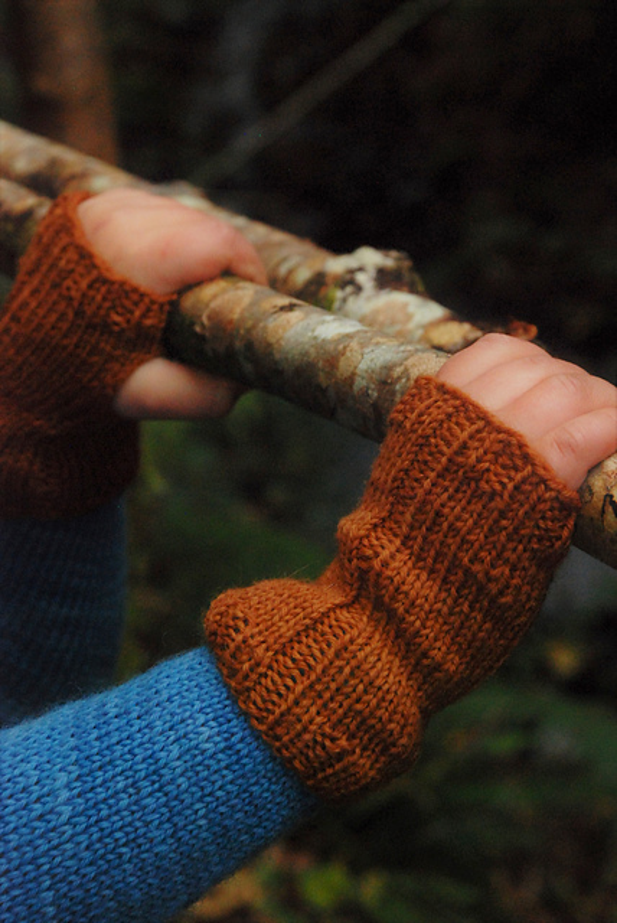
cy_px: 462
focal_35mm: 105
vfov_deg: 19.4
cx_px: 308
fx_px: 2693
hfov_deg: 13.1
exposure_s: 1/60
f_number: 8
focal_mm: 70
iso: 1000
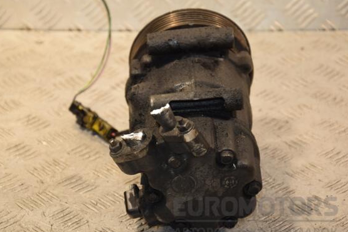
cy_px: 123
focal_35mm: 122
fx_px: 1175
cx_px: 162
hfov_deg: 16.8
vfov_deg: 11.3
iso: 800
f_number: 5.3
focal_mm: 75
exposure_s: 1/200
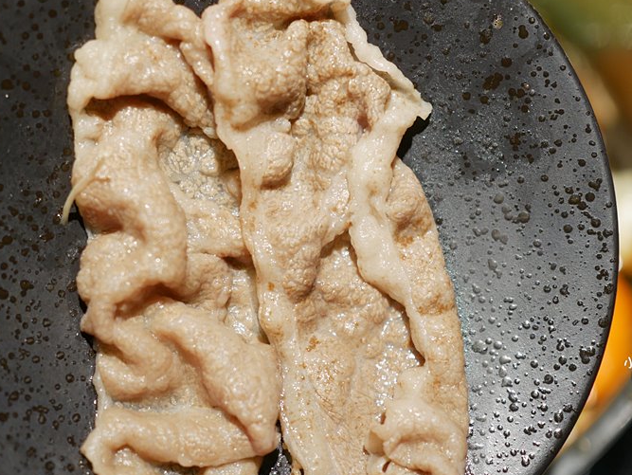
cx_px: 295
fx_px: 1370
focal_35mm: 75
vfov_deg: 19.7
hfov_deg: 26.0
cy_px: 253
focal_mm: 25
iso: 200
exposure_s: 1/250
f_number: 1.8
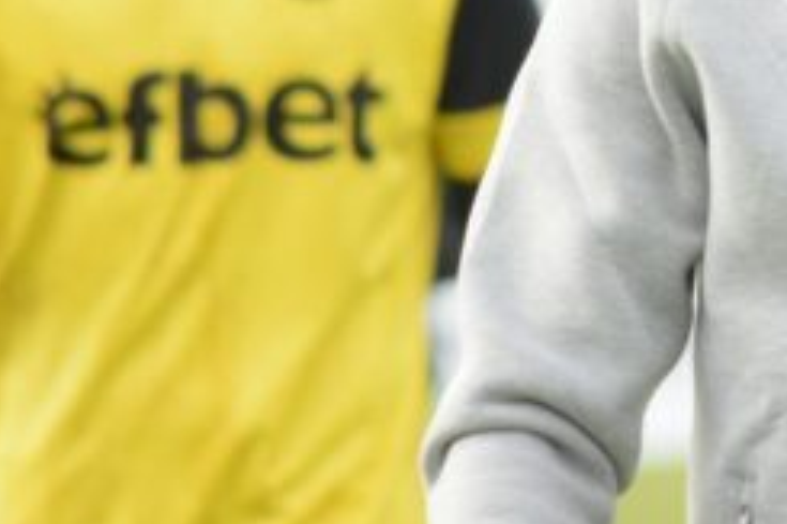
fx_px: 27941
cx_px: 1041
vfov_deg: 1.1
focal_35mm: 1279
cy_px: -138
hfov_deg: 1.6
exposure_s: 1/640
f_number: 5.6
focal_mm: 300
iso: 1600
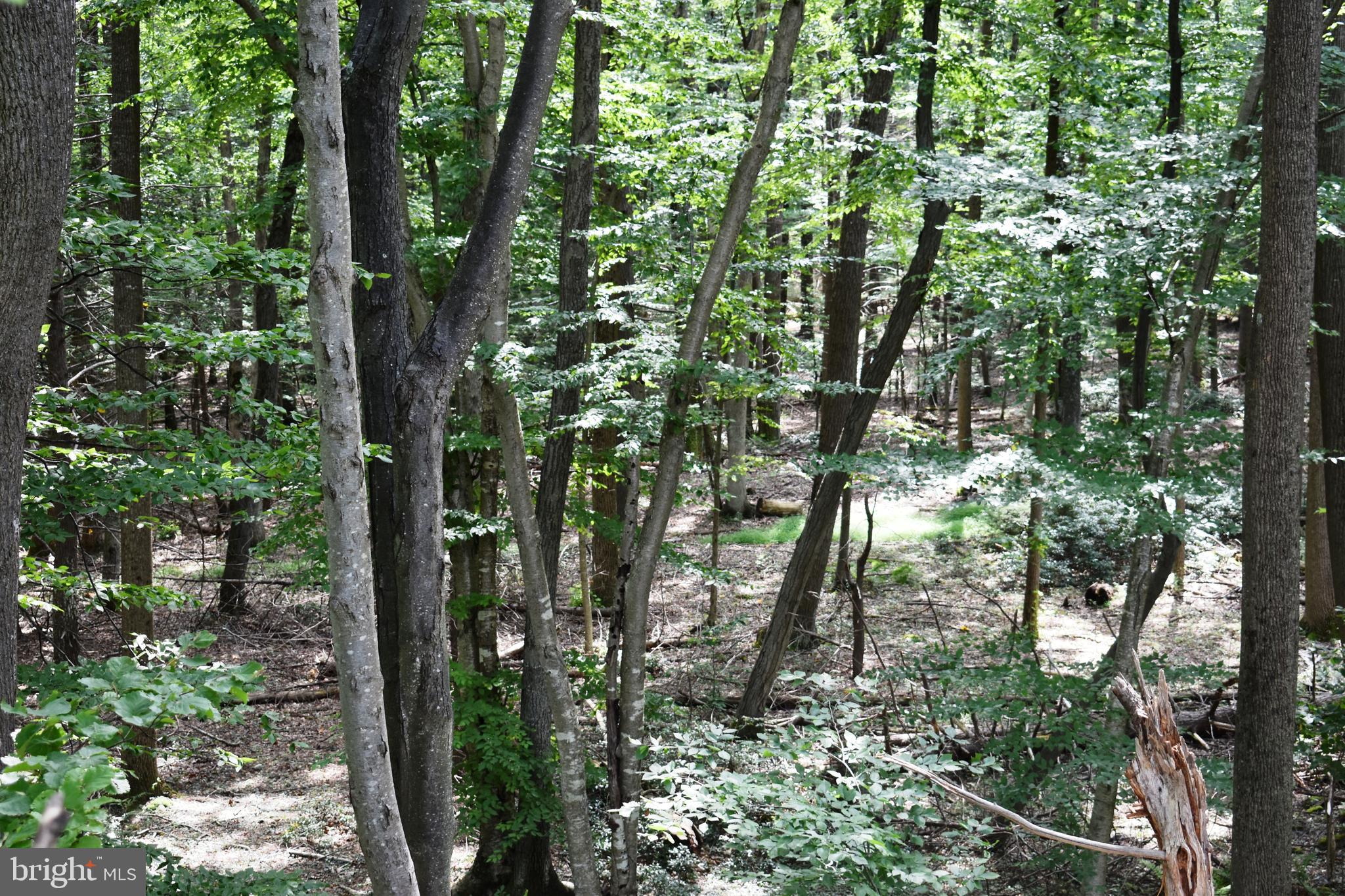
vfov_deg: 18.9
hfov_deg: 28.1
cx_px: 672
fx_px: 2690
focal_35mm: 72
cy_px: 448
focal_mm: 48
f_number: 5.3
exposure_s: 1/80
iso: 400
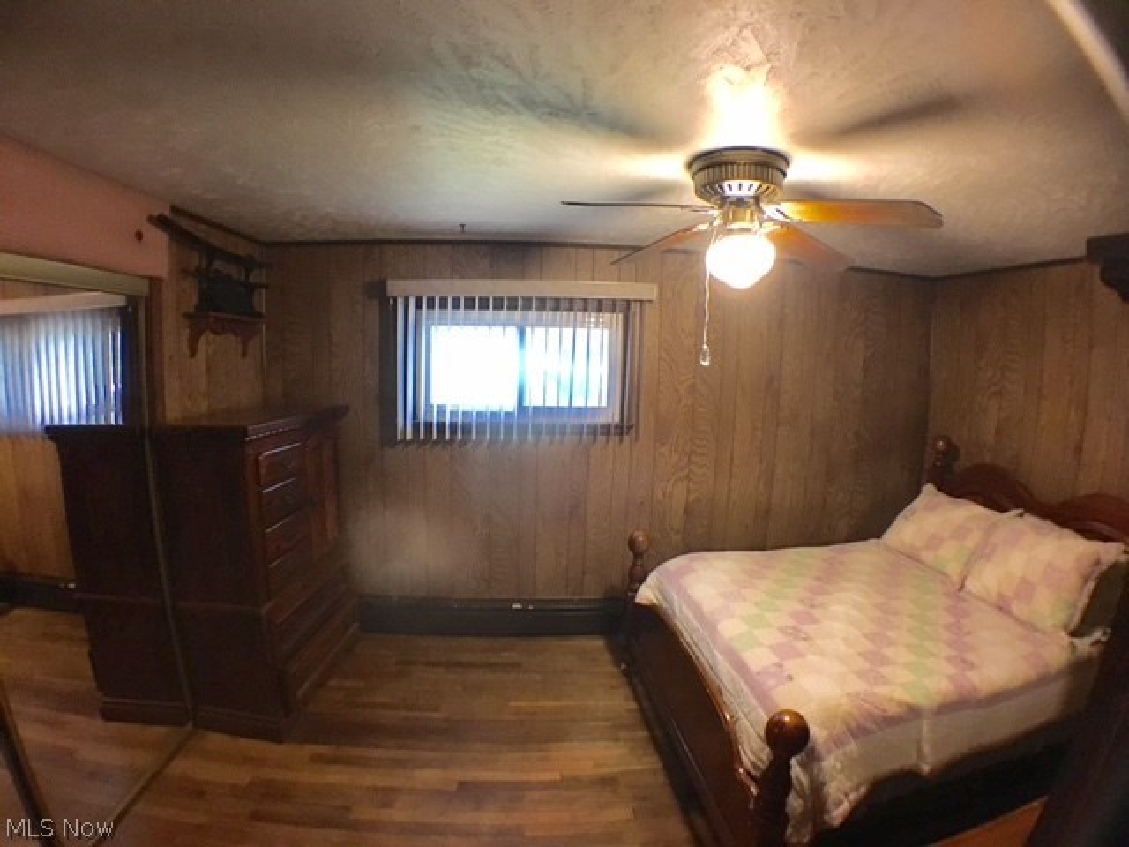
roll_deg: -0.9
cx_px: 564
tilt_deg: -7.1
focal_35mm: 29
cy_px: 424
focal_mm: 4.15
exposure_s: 1/15
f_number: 2.2
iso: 250
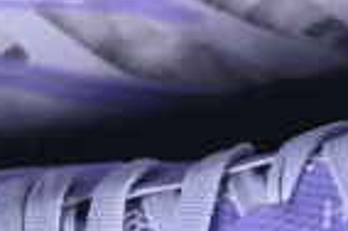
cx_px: 299
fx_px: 4089
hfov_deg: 4.9
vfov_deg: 3.2
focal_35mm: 424
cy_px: 203
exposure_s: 1/60
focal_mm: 50
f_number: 6.3
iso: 160
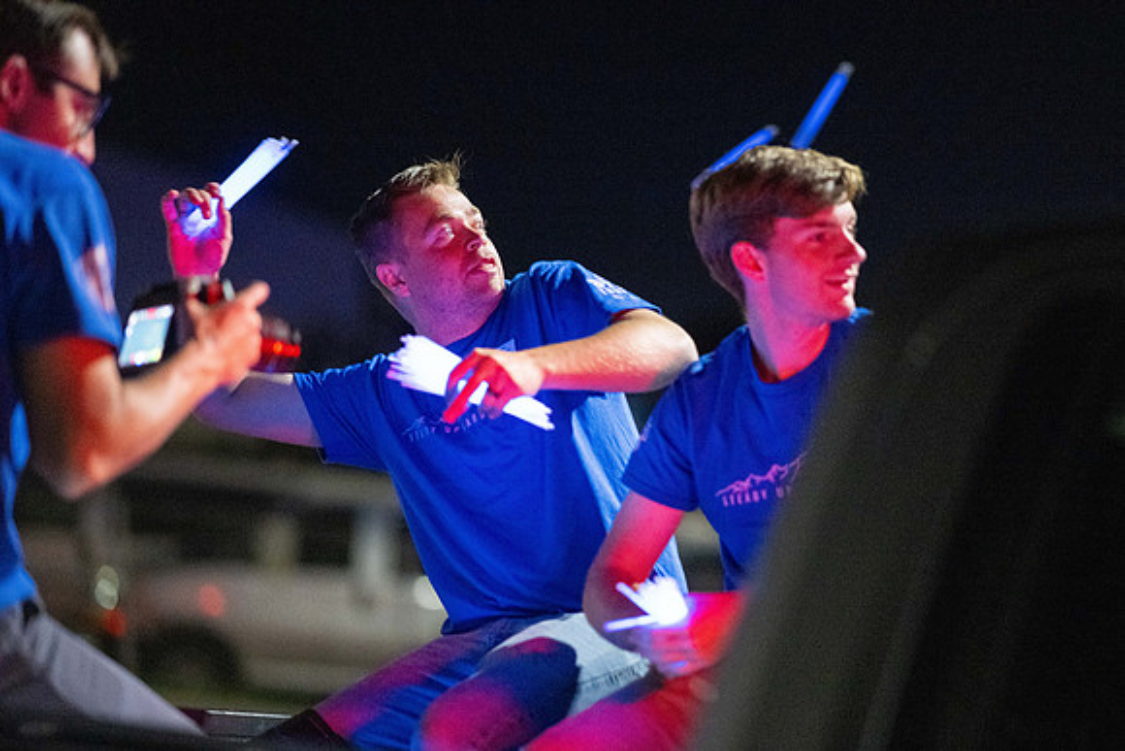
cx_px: 643
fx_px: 3751
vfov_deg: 11.4
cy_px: 429
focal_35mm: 120
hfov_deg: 17.0
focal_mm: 105
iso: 10000
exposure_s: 1/320
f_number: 1.4
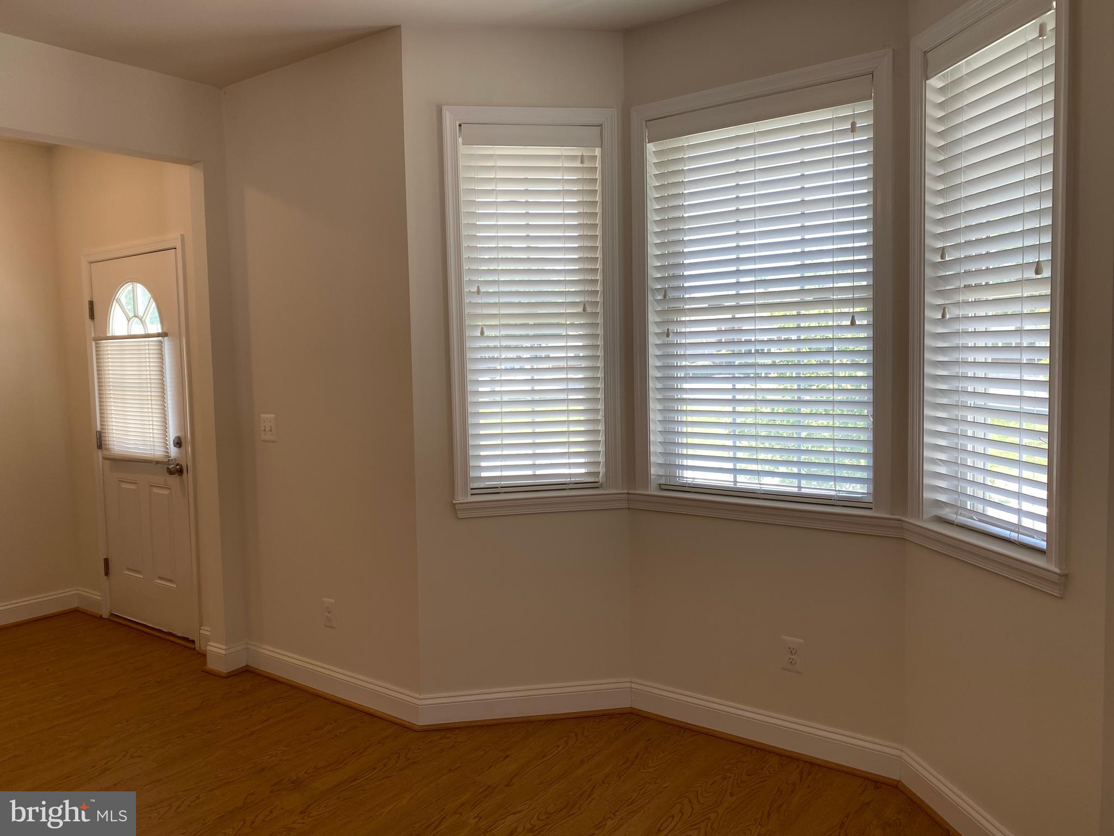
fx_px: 837
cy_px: 418
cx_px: 557
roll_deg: +1.0
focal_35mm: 26
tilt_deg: -2.8
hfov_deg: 67.3
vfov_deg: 53.1
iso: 40
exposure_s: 1/120
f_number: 1.8
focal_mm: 4.25
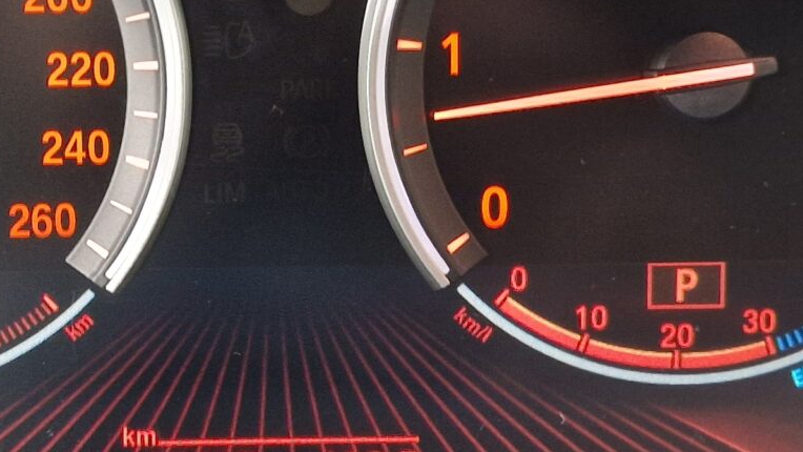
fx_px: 1789
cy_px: 217
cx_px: 194
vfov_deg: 14.4
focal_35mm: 84
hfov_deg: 25.0
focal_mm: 6.4
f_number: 1.8
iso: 400
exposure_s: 1/20
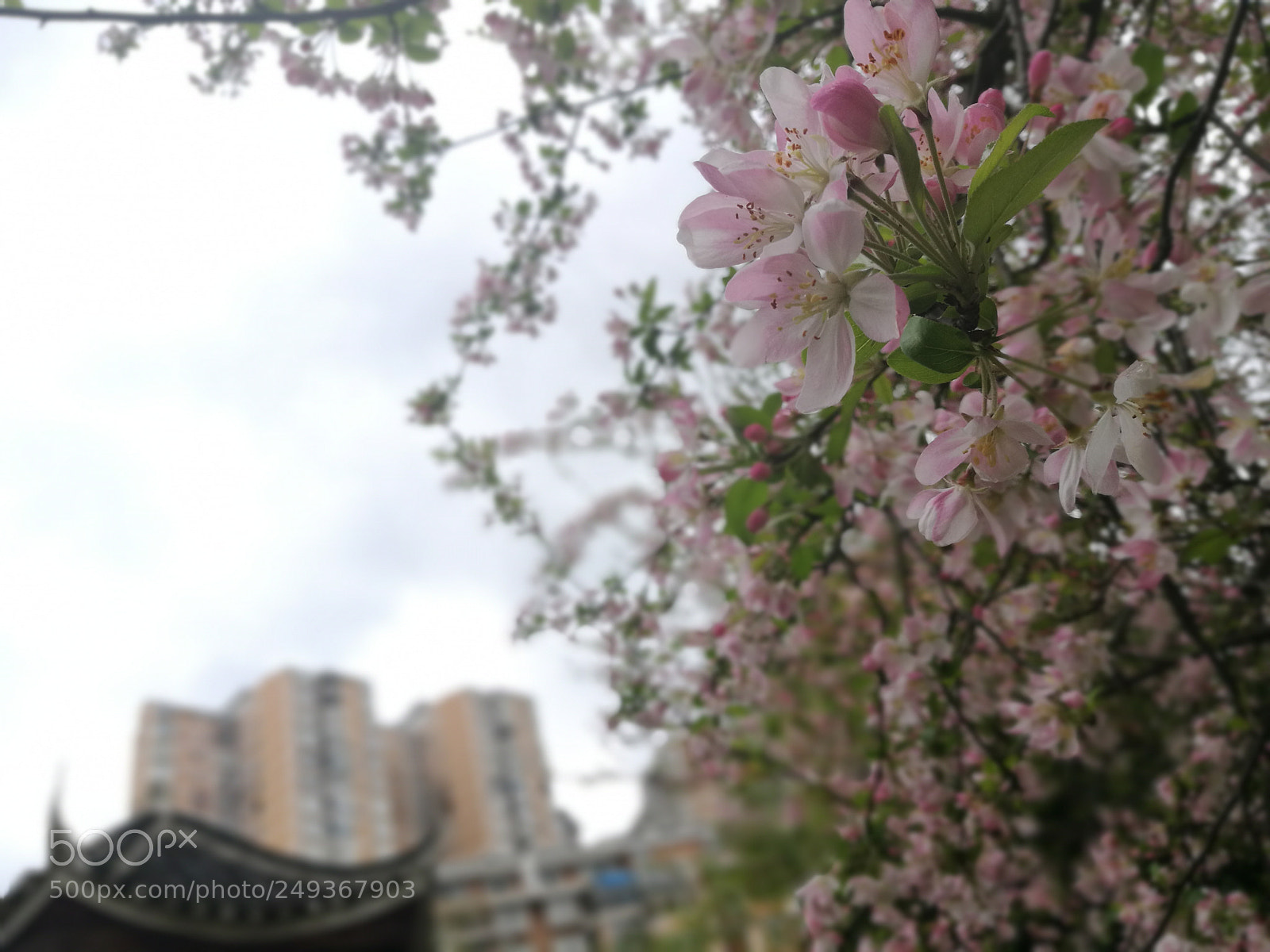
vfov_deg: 51.4
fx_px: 991
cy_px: 476
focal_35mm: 27
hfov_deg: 65.3
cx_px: 635
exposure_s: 1/254
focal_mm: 4.5
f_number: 4
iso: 50
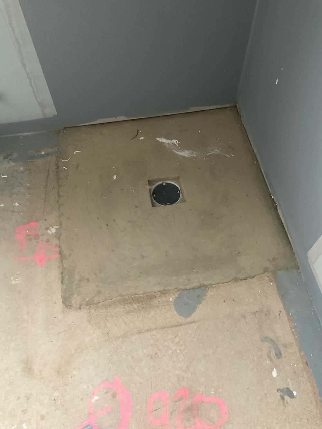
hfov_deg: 48.2
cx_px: 161
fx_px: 360
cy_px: 214
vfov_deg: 61.7
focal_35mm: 29
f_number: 1.8
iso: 200
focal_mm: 3
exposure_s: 1/40
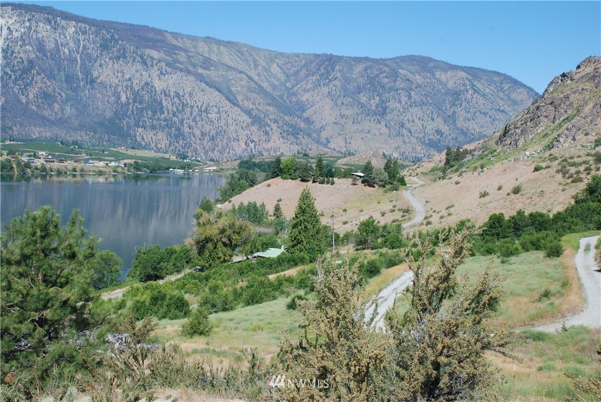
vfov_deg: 29.0
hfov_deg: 42.3
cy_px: 201
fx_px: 777
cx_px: 300
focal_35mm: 46
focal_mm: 31
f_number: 7.1
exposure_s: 1/200
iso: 200
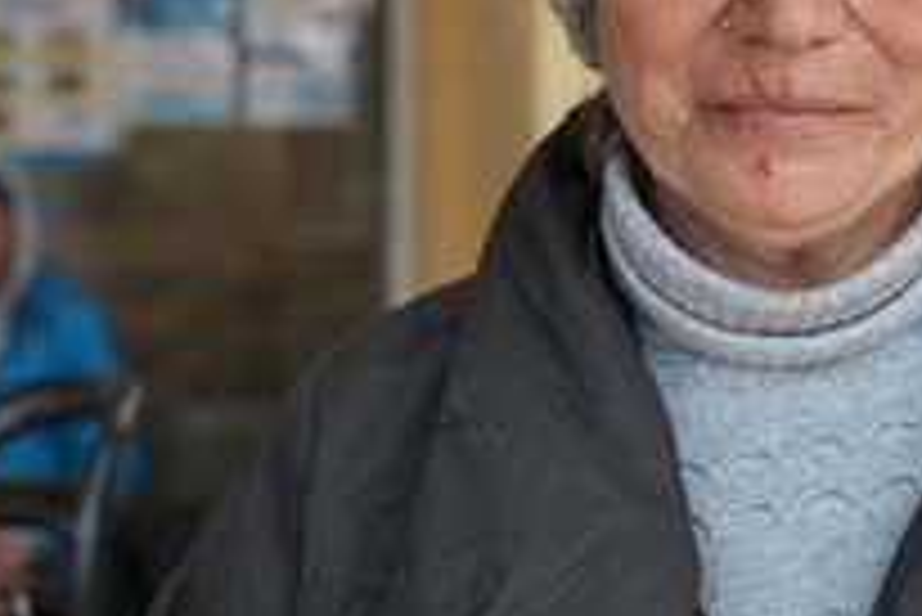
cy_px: 88
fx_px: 1948
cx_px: 765
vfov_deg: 17.8
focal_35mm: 76
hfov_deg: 26.1
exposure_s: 1/250
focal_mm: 39
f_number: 3.5
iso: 50
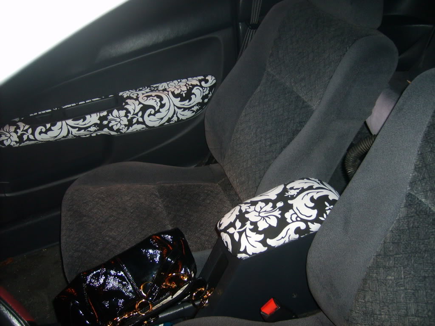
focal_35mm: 35
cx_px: 218
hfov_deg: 52.6
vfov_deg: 40.7
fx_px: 440
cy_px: 163
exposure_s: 1/45
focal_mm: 5.8
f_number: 2.8
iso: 100
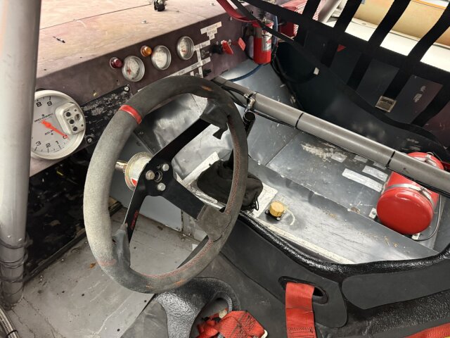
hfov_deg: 71.6
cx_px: 225
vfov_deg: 56.8
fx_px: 312
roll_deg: -6.5
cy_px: 169
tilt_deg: -42.9
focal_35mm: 24
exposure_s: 1/33
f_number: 1.78
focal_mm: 6.76
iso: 640
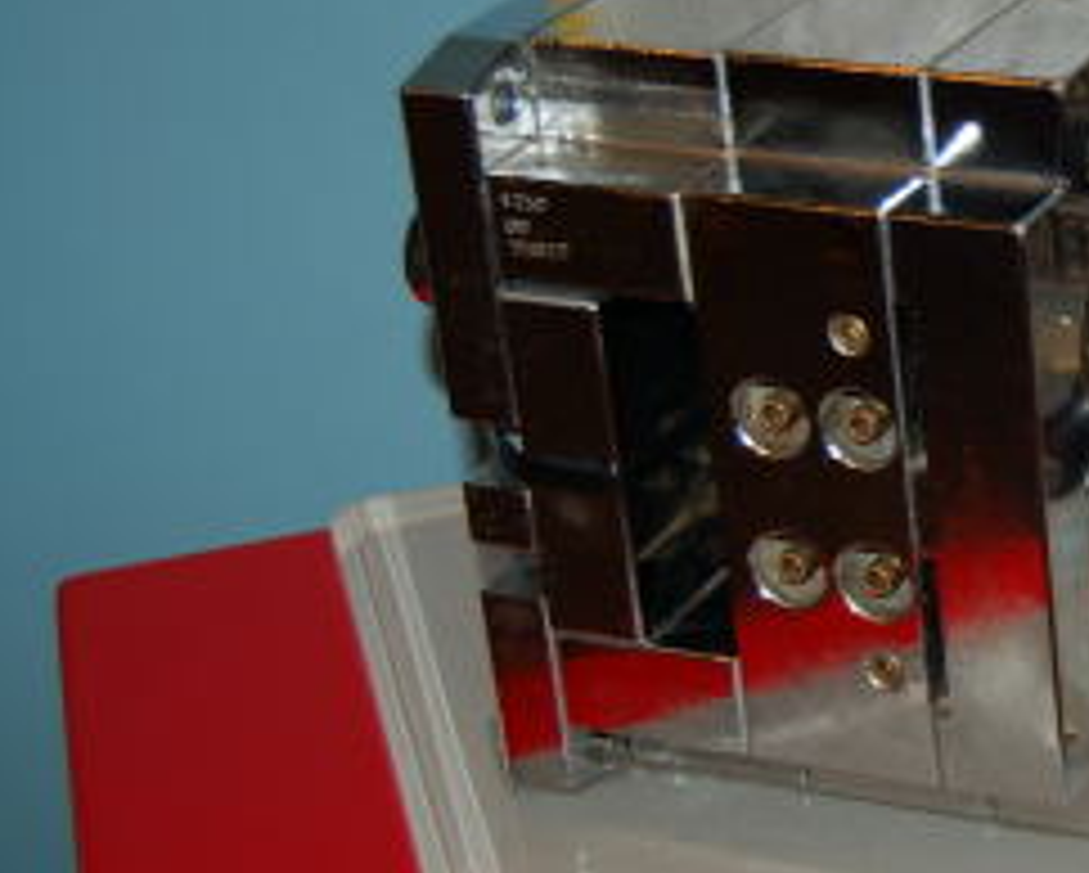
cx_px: 1395
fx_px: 3355
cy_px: 360
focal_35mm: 104
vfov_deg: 14.8
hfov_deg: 17.4
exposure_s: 1/60
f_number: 4.2
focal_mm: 28
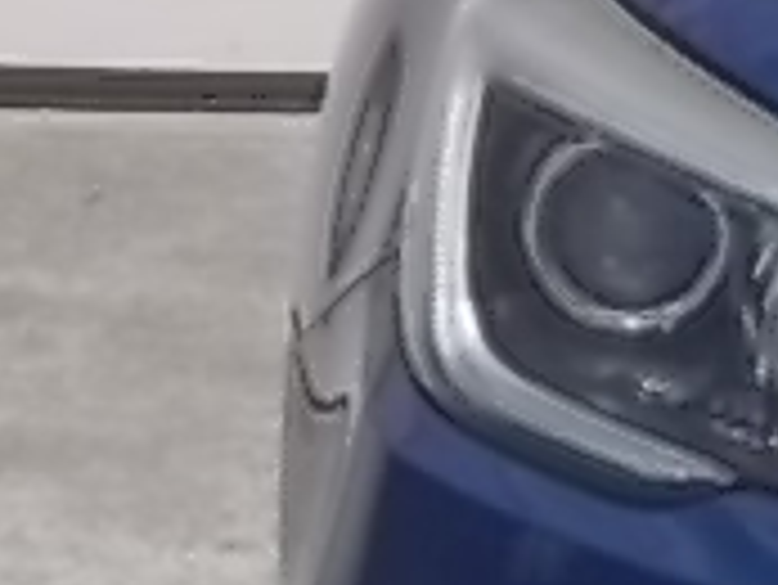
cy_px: 184
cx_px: 2330
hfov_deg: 3.7
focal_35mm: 525
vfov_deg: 2.8
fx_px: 11808
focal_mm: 12.67
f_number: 5.9
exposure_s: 1/400
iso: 64
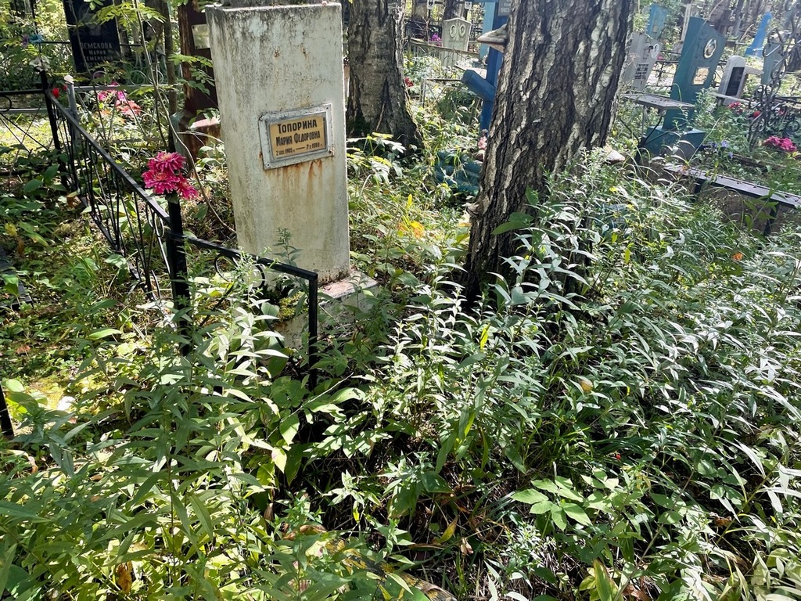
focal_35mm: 26
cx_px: 400
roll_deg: -1.5
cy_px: 300
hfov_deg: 67.3
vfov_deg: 53.1
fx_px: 602
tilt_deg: -16.2
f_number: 1.6
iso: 40
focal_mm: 4.2
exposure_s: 1/121
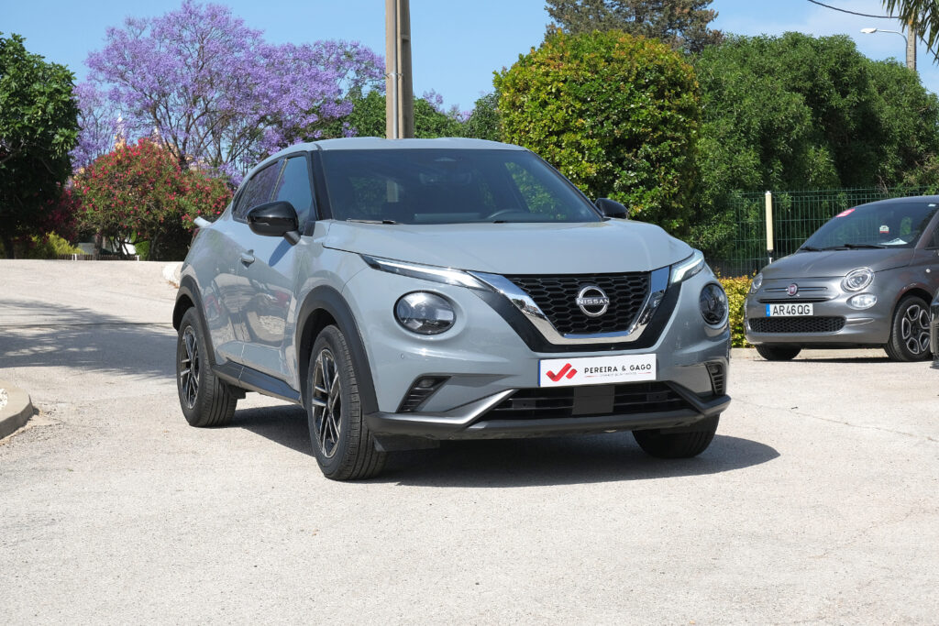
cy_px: 313
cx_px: 470
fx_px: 1774
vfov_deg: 20.0
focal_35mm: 68
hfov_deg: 29.7
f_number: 9
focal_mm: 45
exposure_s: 1/320
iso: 160
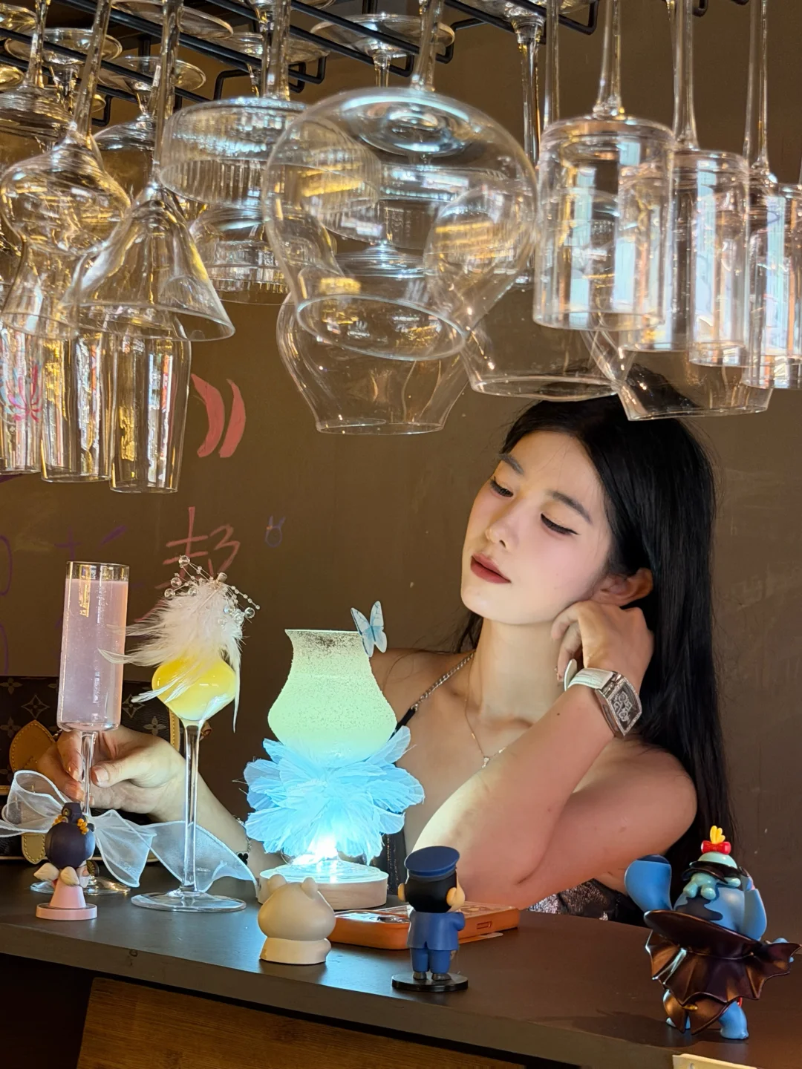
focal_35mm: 26
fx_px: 803
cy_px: 534
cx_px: 401
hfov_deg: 53.1
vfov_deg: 67.3
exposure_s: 1/60
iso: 125
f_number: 1.5
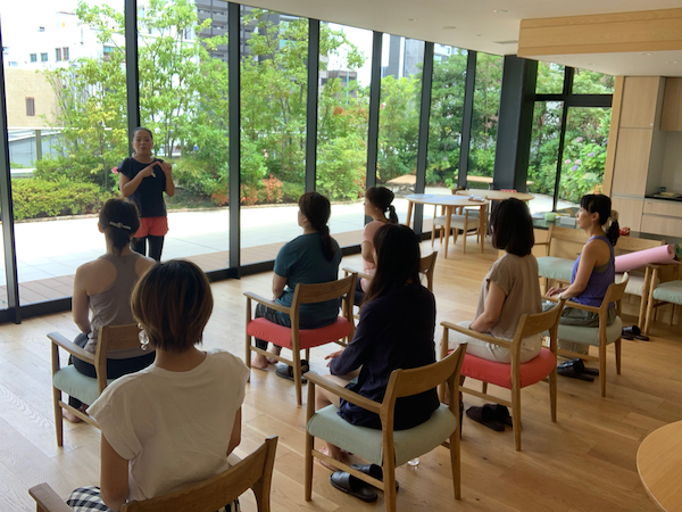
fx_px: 630
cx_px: 341
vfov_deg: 44.2
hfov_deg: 56.8
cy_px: 256
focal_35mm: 32
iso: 32
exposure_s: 1/121
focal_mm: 2.87
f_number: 2.2
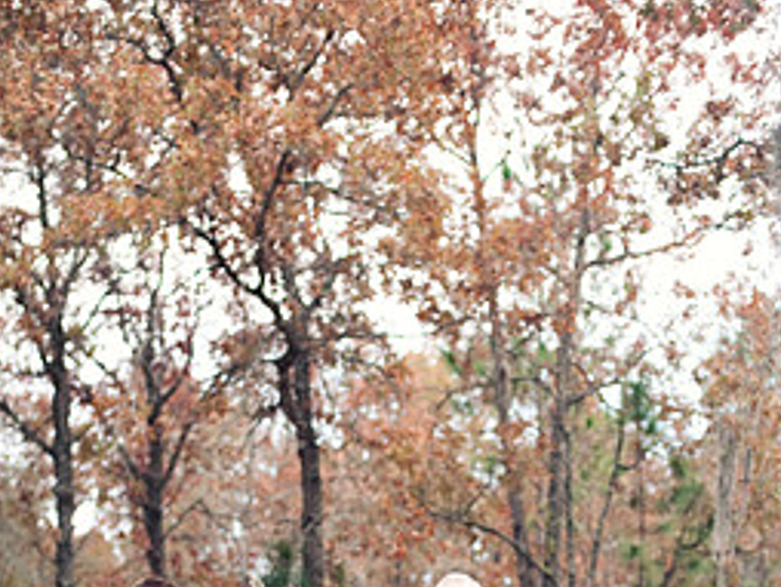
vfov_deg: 16.8
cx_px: 404
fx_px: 1920
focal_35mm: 85
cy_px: 655
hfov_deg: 23.0
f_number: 2.2
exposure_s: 1/80
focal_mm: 50
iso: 200
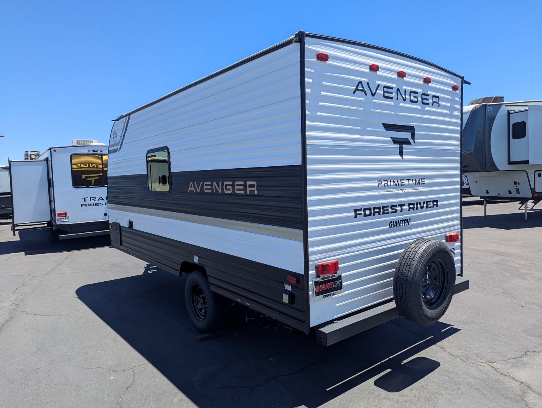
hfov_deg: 71.5
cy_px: 204
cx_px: 271
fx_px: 376
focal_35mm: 24
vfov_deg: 56.9
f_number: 1.85
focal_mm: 6.81
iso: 44
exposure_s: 1/1316
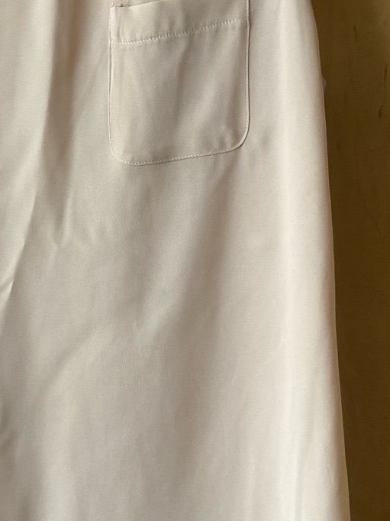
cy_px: 196
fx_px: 917
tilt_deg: -0.9
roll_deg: -0.8
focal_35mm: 61
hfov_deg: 23.6
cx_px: 72
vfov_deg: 31.6
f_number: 1.8
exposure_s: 1/121
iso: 64
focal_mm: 4.25
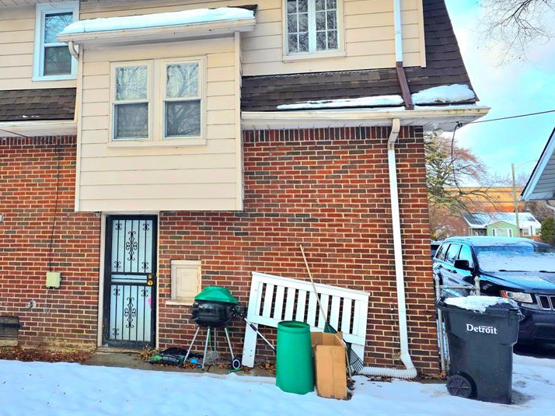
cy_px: 147
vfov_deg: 42.5
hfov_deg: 53.7
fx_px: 529
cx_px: 164
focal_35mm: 33
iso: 32
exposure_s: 1/370
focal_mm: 6.3
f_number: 1.7
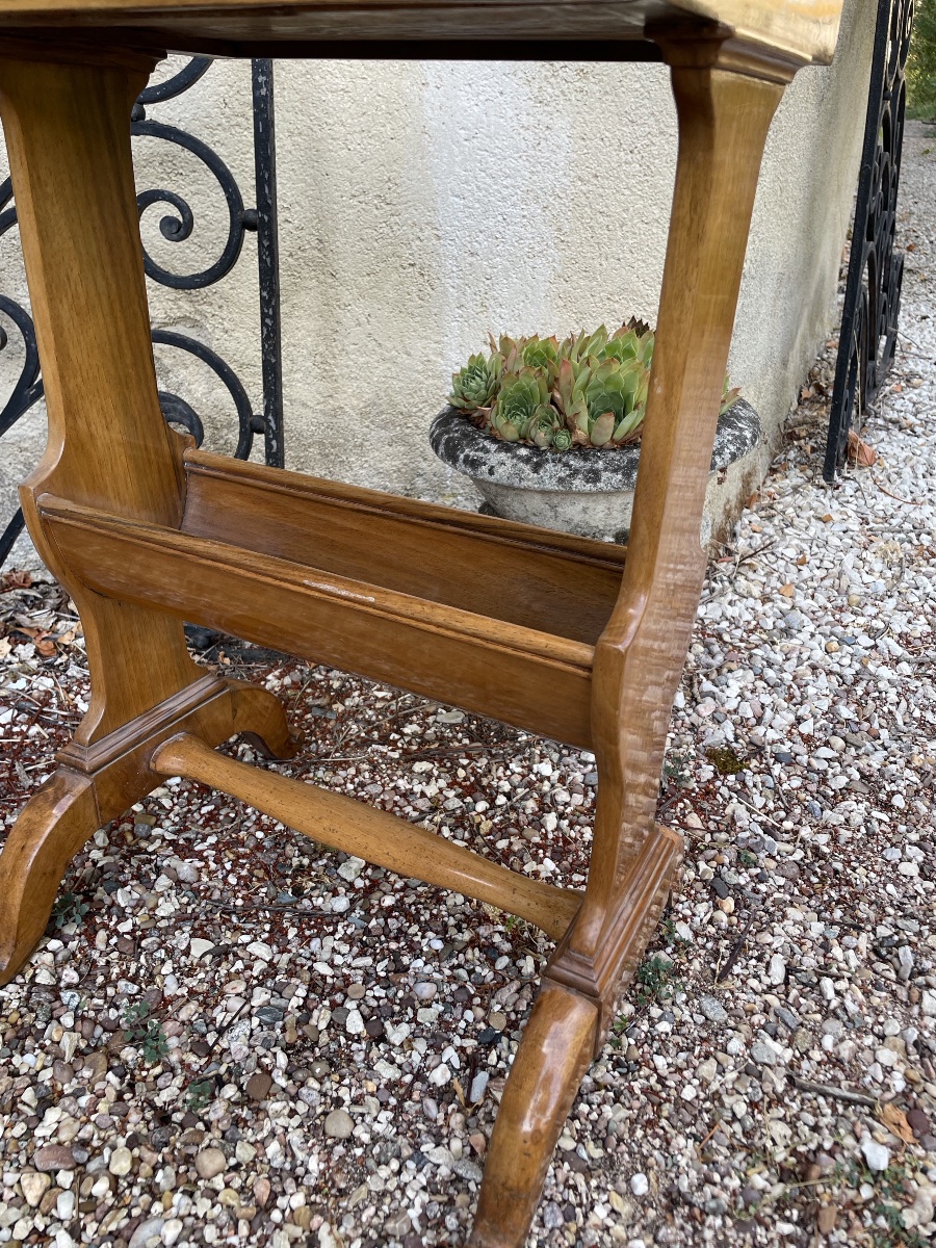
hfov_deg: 53.1
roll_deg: -0.7
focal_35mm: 26
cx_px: 468
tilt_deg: -28.4
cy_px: 624
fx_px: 937
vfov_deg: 67.3
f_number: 1.6
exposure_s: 1/121
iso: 32
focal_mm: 4.2
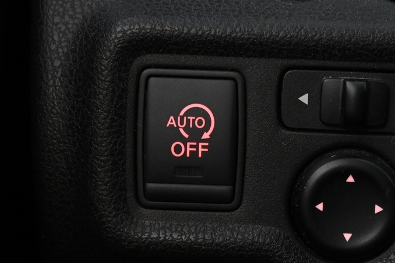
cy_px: 220
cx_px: 287
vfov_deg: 15.4
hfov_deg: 23.0
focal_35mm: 88
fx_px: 963
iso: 2800
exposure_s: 1/40
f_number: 4.2
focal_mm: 24.5
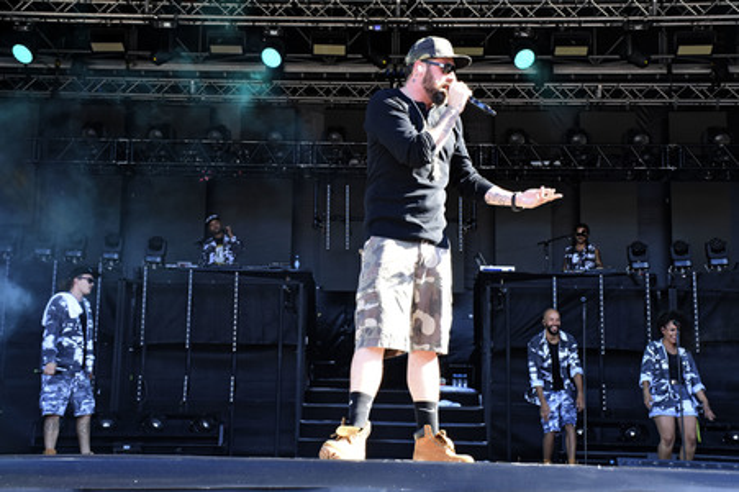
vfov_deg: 25.7
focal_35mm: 52
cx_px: 370
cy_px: 246
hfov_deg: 37.9
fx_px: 1077
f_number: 10
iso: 1000
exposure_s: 1/100
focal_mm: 35
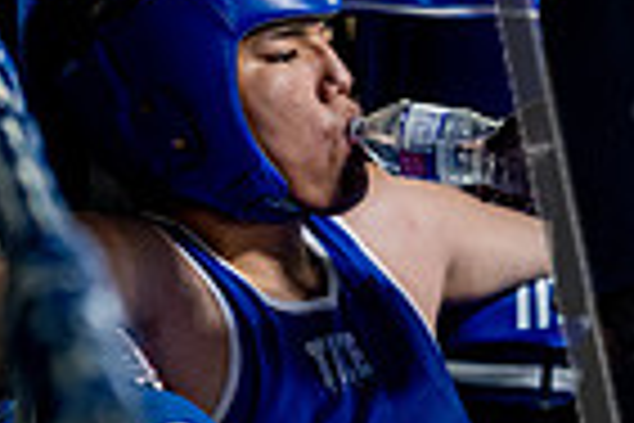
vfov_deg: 3.8
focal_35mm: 365
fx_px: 6428
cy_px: 11
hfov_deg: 5.6
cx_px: 504
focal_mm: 89
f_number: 2
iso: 4000
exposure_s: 1/1000
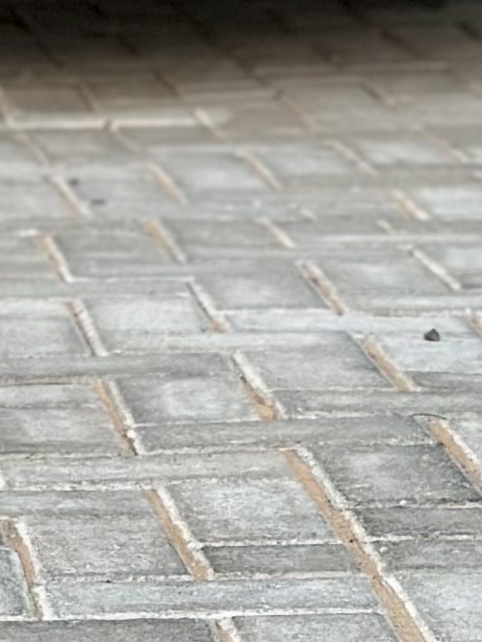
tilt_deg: -0.9
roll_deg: +1.5
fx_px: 5379
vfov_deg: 6.7
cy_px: -419
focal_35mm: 290
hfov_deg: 5.1
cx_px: -357
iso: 80
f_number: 1.78
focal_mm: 6.86
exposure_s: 1/198
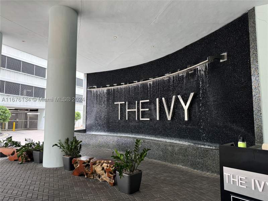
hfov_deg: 71.6
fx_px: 186
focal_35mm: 24
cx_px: 134
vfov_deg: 56.8
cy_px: 100
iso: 125
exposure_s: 1/120
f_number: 1.78
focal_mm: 6.76
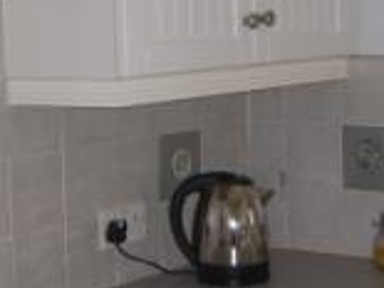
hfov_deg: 17.9
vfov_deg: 13.4
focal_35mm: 110
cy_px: 94
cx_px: 191
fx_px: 1219
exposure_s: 1/30
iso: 50
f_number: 2.8
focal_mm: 7.8
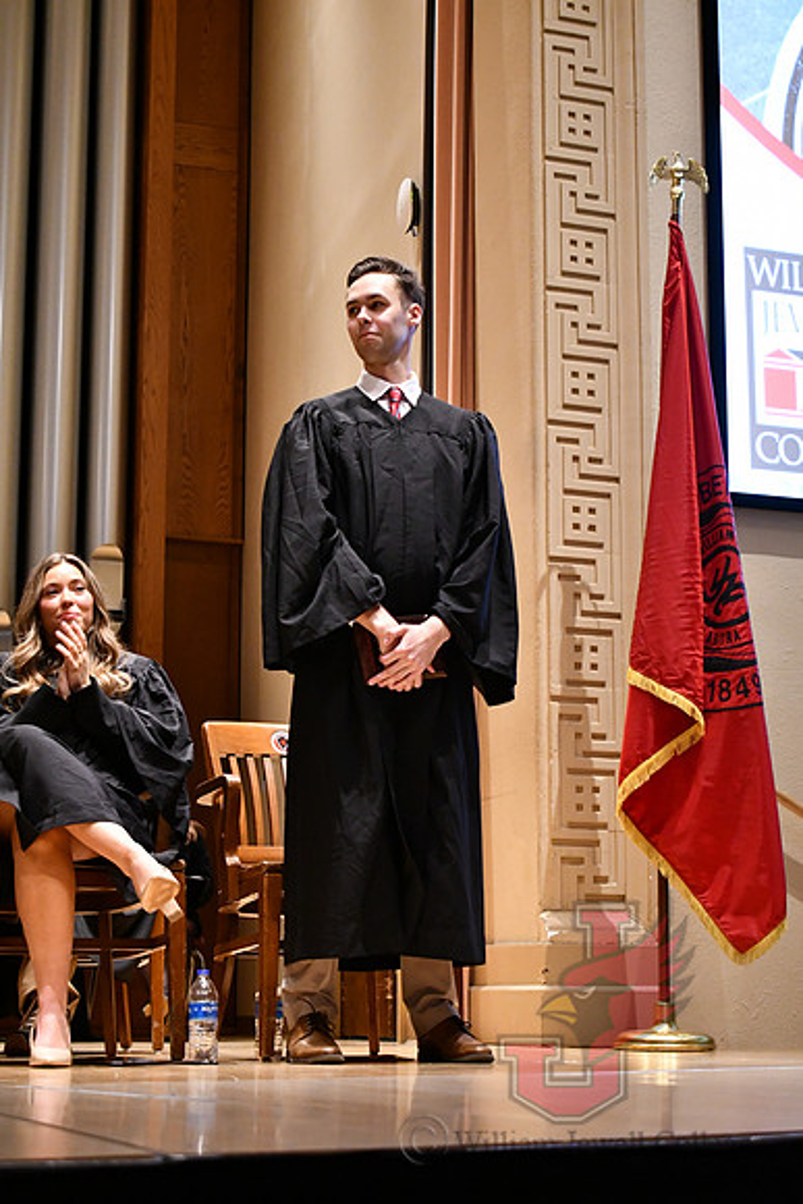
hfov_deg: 22.6
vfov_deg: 33.4
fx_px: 2006
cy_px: 602
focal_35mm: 60
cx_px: 402
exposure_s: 1/60
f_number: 5
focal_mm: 40
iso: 4500
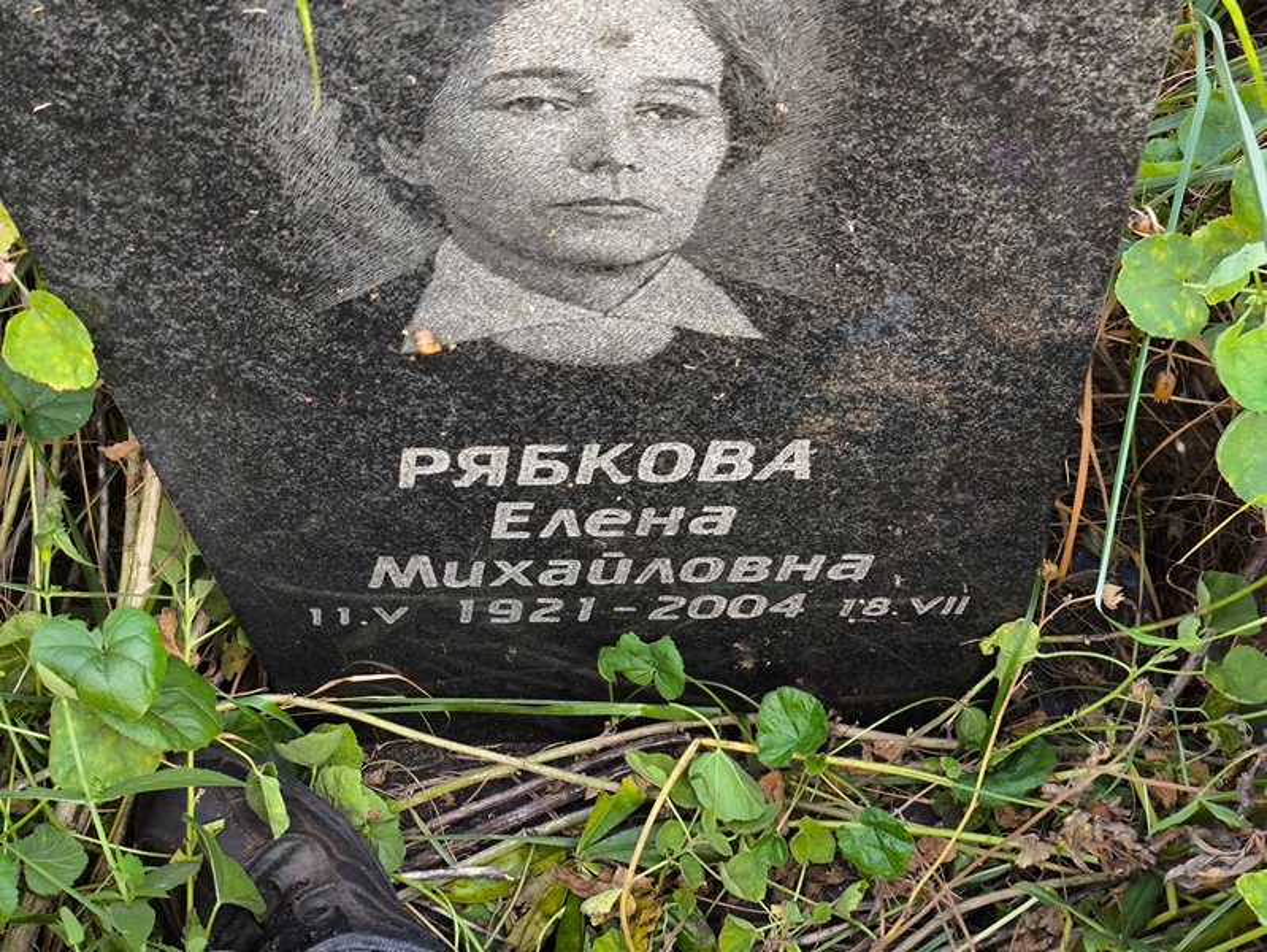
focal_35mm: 50
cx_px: 634
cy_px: 476
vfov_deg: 29.1
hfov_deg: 38.2
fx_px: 1831
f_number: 1.7
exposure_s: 1/60
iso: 160
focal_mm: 4.71
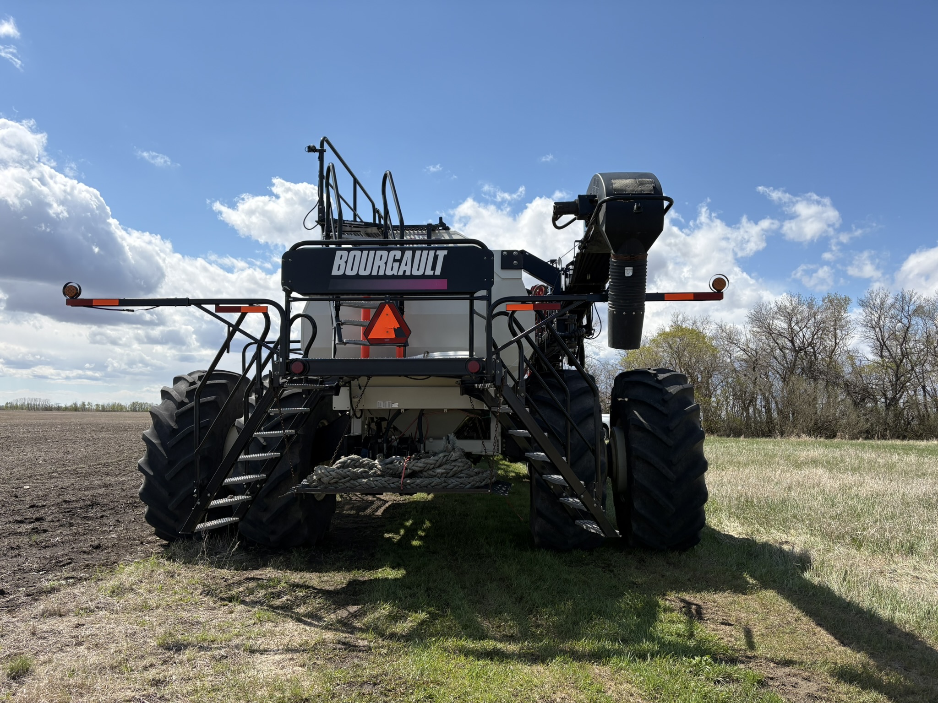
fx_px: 705
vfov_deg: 53.1
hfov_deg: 67.3
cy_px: 352
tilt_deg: +5.7
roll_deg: -1.5
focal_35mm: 26
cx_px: 469
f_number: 1.6
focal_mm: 5.96
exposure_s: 1/4608
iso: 50
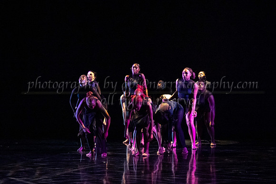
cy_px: 88
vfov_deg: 17.6
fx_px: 593
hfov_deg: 26.2
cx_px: 162
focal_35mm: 77
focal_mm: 55
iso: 6400
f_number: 3.5
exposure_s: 1/320
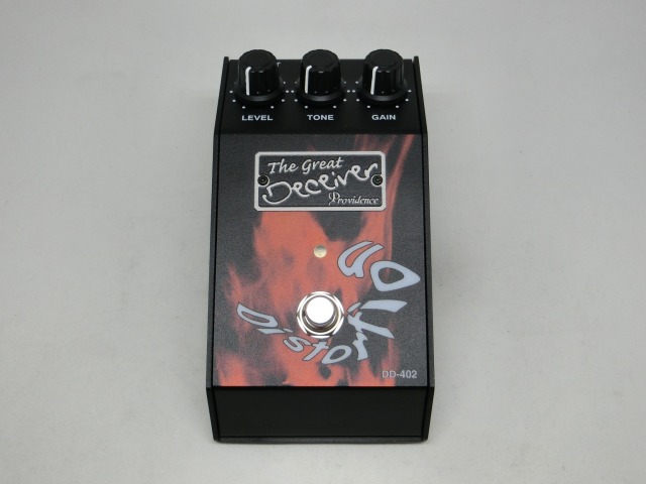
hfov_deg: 42.1
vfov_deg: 32.2
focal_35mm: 45
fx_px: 840
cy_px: 242
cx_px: 323
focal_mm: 8
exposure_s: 1/125
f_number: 4.4
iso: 100
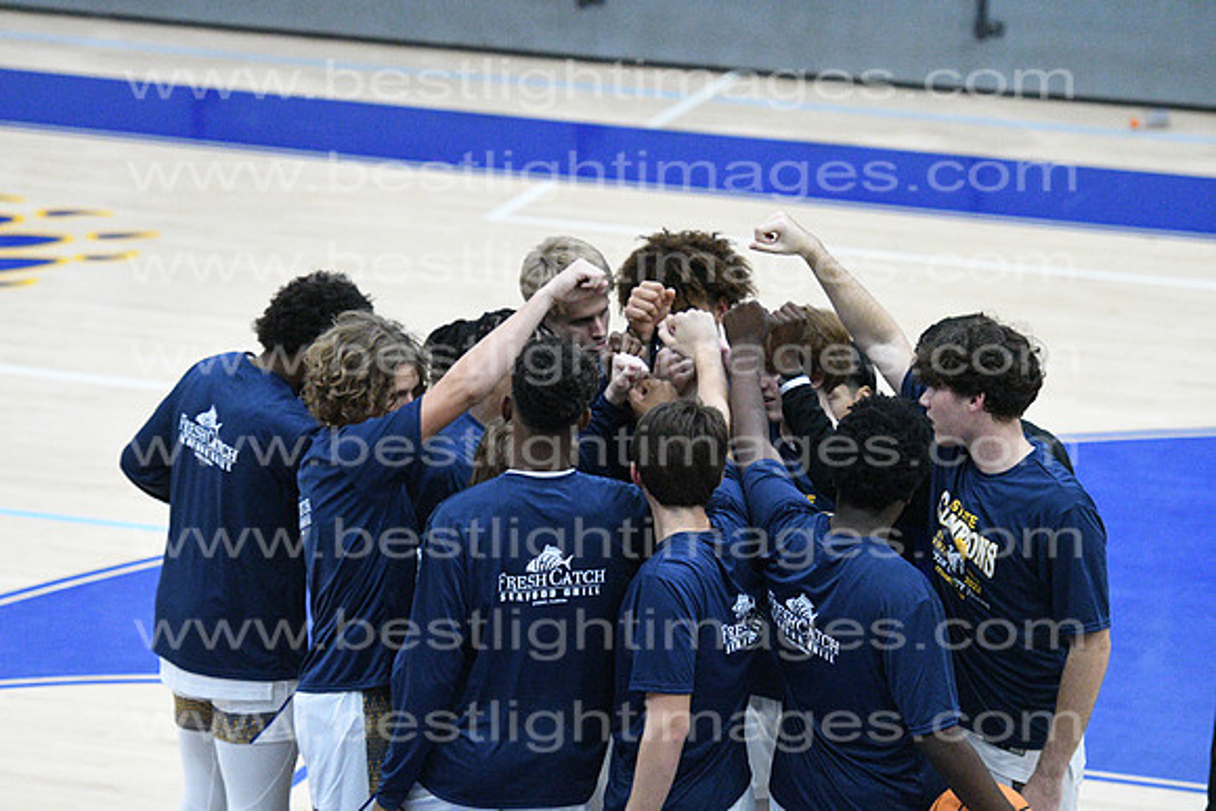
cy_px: 406
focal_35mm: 210
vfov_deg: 6.5
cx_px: 608
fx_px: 7095
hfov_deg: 9.8
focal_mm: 140
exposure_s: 1/800
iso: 12800
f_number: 3.5
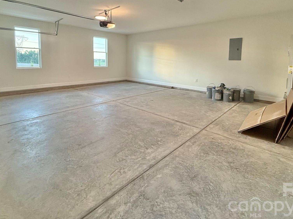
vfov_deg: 66.7
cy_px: 72
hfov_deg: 84.7
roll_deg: -1.3
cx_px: 146
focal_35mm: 19
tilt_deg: -3.8
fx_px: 161
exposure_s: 1/120
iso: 320
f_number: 2.2
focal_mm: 2.22
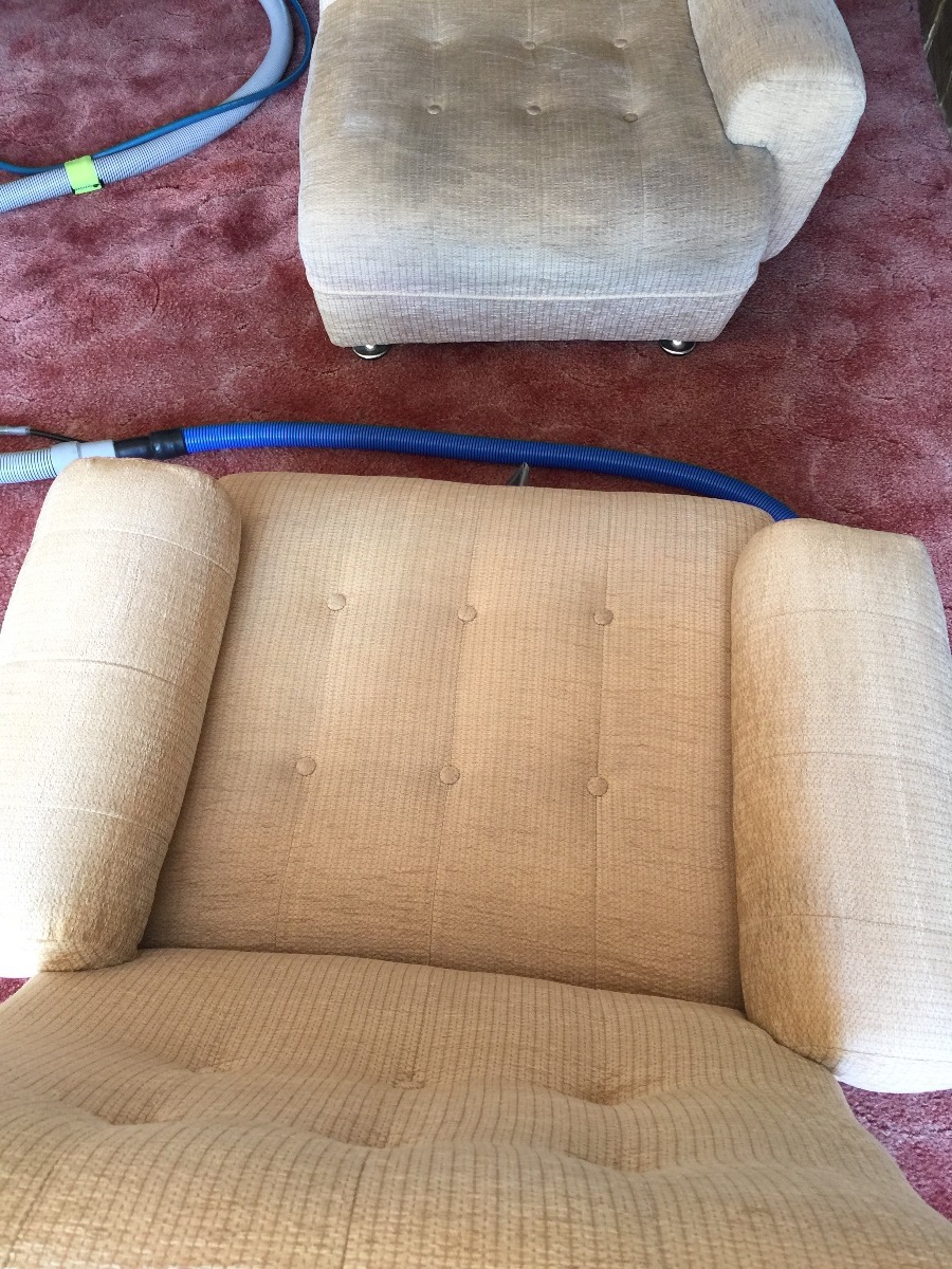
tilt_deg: -59.3
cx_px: 476
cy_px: 634
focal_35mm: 29
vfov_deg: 61.7
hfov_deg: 48.2
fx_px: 1063
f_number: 2.2
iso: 32
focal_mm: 4.15
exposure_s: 1/15
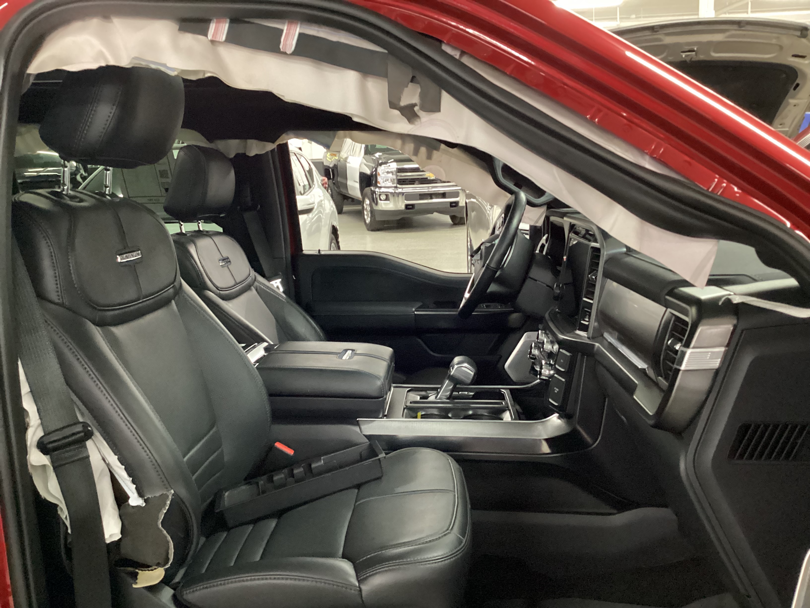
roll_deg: +3.3
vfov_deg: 45.4
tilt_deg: -15.2
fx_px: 725
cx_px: 405
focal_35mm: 31
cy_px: 304
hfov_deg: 58.4
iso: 640
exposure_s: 1/30
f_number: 2.4
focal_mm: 3.3
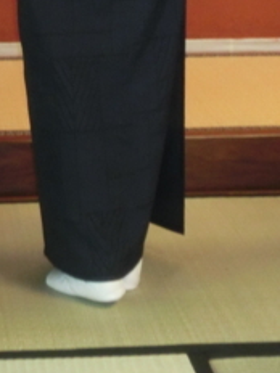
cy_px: -170
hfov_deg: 11.3
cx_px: 35
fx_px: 1413
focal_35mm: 131
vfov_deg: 14.2
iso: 400
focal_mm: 6.67
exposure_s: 1/13
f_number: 3.9
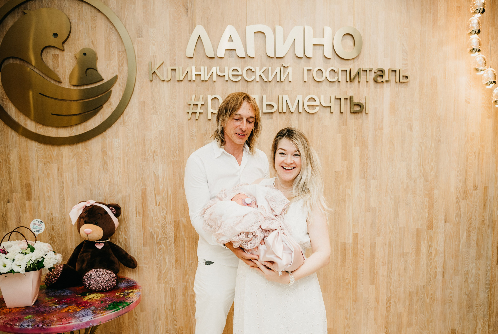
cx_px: 270
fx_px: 435
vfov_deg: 41.9
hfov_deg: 59.5
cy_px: 180
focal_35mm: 31
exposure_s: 1/160
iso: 160
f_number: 3.2
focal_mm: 29
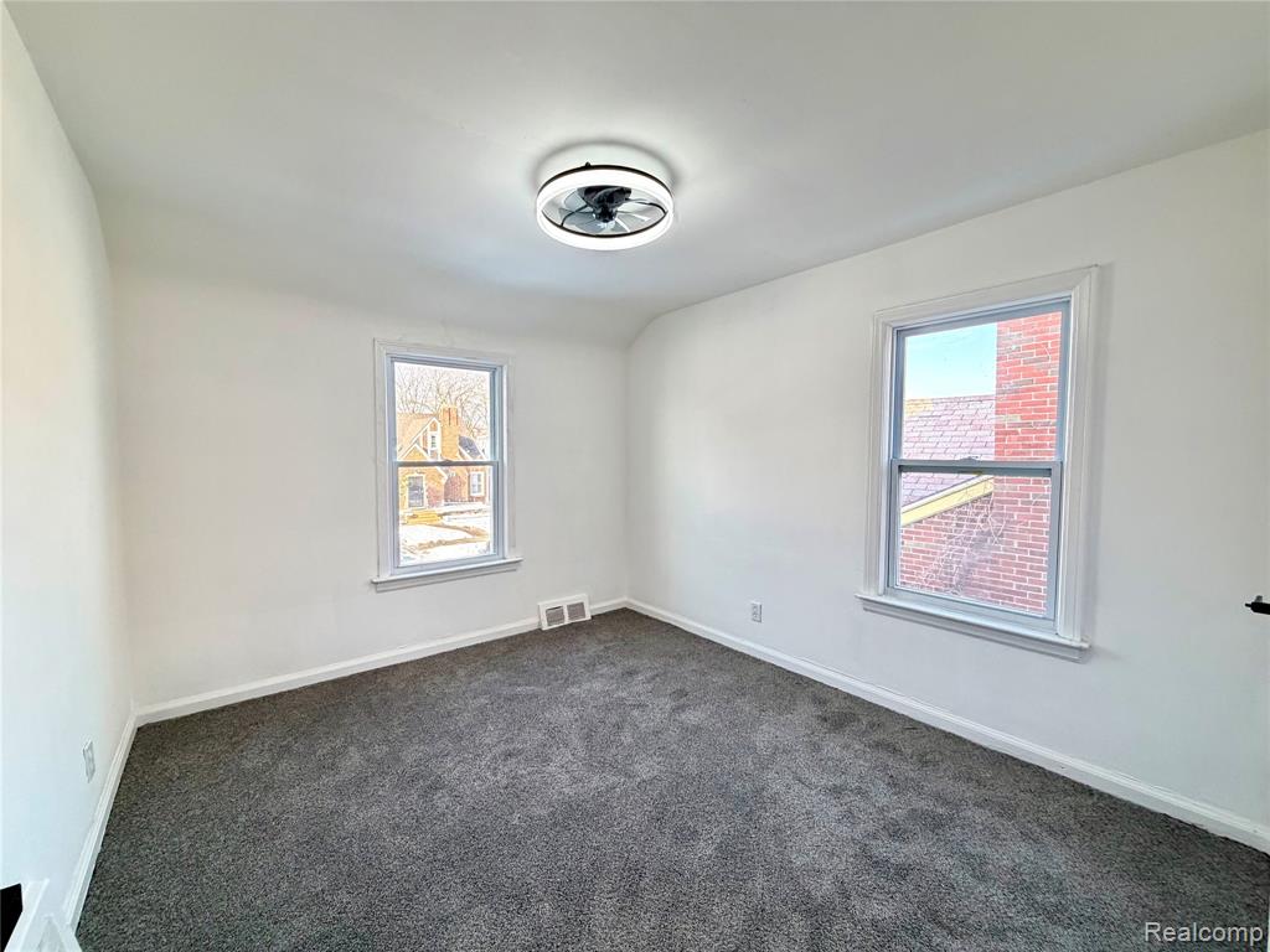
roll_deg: -0.2
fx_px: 514
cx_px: 635
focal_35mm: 14
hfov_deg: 102.1
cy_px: 476
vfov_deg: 85.7
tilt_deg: -2.8
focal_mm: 2.22
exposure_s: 1/121
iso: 200
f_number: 2.2
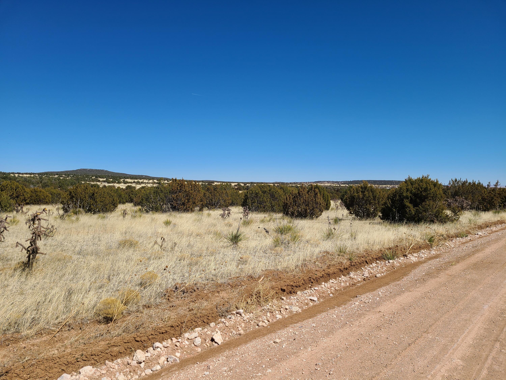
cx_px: 253
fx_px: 380
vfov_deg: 53.1
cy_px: 190
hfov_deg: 67.3
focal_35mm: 26
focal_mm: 5.4
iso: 40
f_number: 1.8
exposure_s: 1/3829
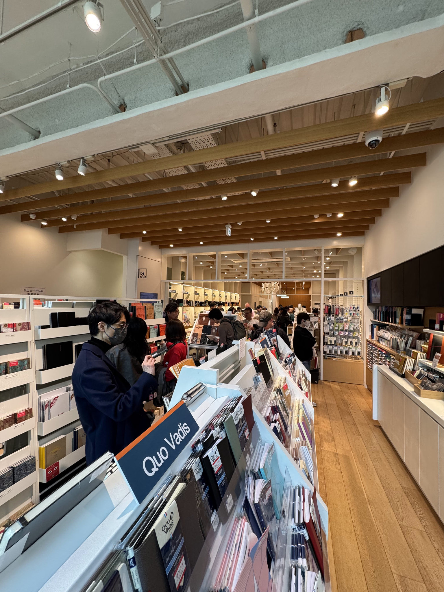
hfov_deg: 85.7
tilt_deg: +2.1
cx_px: 222
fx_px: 239
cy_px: 296
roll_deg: -0.7
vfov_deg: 102.1
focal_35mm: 14
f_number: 2.2
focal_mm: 2.22
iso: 200
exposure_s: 1/99
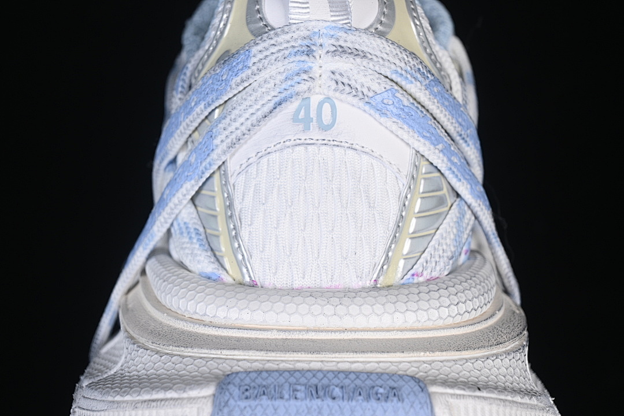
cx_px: 312
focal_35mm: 75
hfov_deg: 27.0
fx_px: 1300
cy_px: 208
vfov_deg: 18.2
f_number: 7.1
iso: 160
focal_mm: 50
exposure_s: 1/80
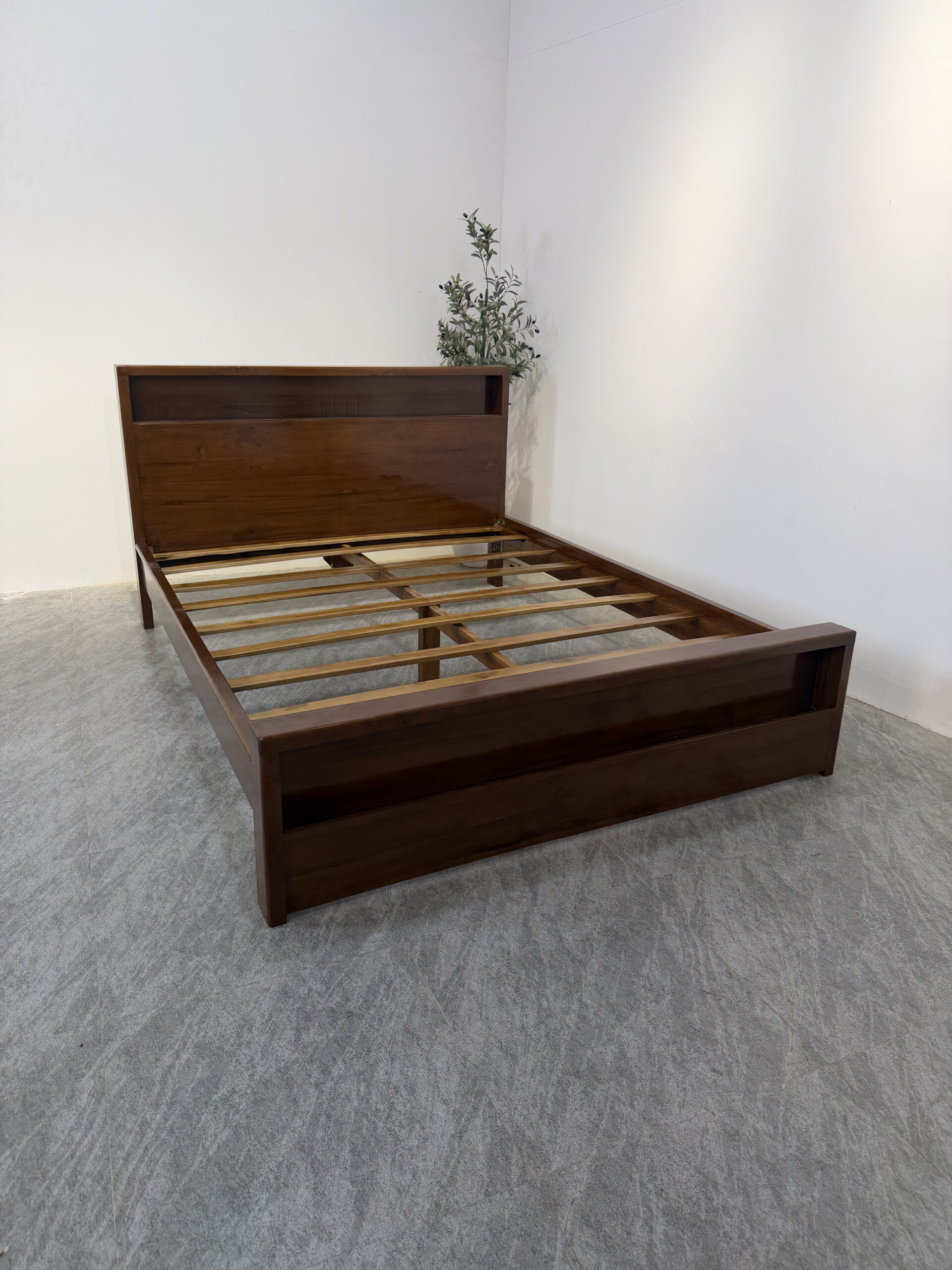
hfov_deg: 56.8
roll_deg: -1.5
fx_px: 880
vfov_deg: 71.6
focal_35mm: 24
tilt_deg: -19.9
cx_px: 476
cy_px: 635
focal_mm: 6.76
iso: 80
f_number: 1.78
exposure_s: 1/100
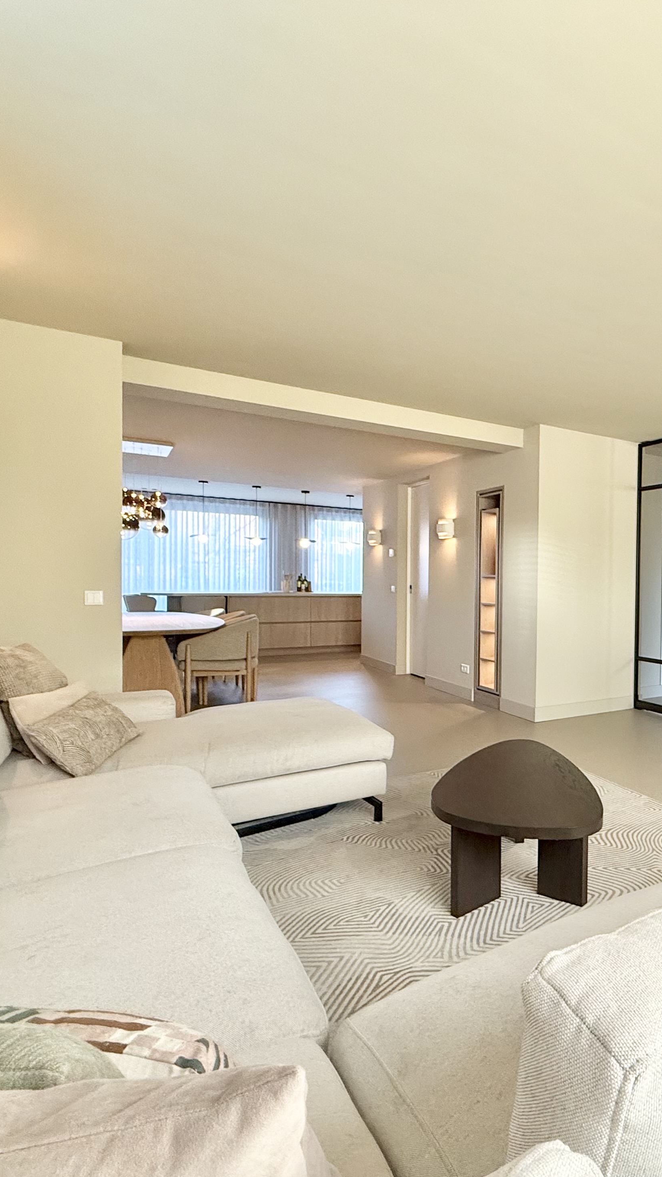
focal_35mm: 21
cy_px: 599
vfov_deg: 83.8
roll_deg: -0.9
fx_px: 655
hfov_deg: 46.5
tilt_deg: -1.2
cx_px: 635
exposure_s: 1/50
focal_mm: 2.22
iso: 320
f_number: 2.2
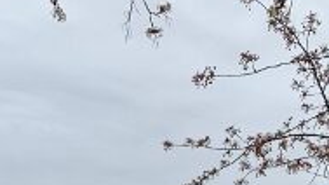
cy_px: 372
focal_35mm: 96
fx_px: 837
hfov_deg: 22.1
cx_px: 94
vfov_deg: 11.3
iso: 25
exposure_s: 1/540
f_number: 1.8
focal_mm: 4.25
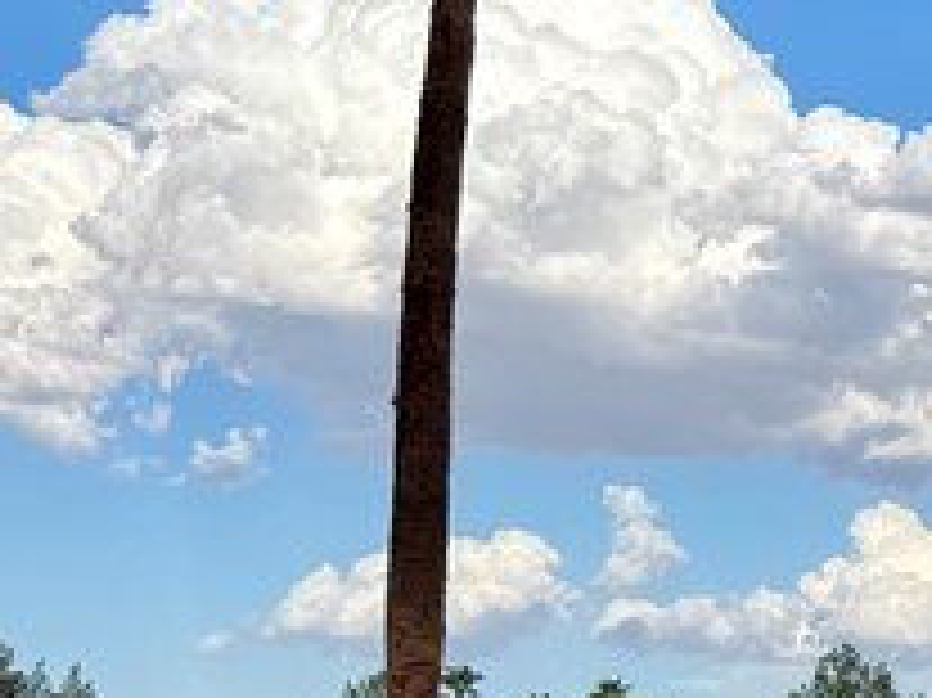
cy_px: 829
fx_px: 3202
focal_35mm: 119
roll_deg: -0.1
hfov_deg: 14.6
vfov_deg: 12.2
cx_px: 1657
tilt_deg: -0.2
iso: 80
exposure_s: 1/4405
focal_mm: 6.76
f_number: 1.78
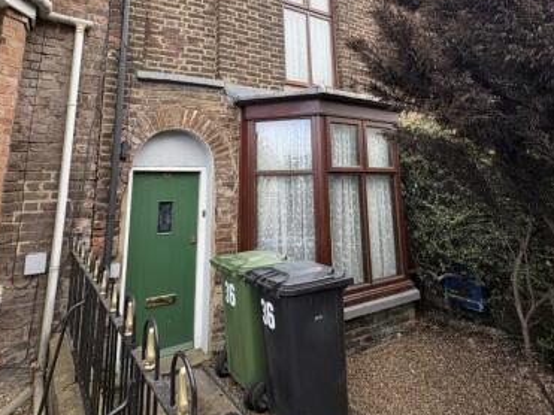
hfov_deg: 76.3
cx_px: 258
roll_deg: +1.2
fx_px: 352
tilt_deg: +11.4
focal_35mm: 22
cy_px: 111
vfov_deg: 58.3
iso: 40
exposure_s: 1/270
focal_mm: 2.22
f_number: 2.2
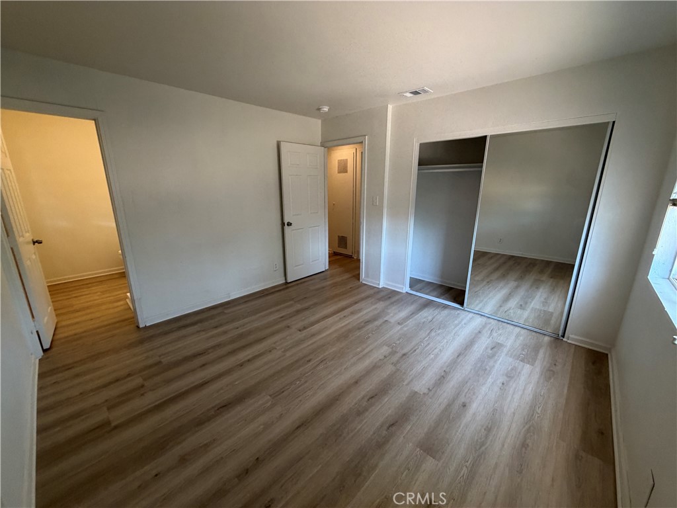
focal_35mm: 14
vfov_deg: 85.7
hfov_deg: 102.1
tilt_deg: -12.9
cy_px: 254
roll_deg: +0.9
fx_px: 274
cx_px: 338
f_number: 2.2
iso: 200
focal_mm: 2.22
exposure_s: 1/60
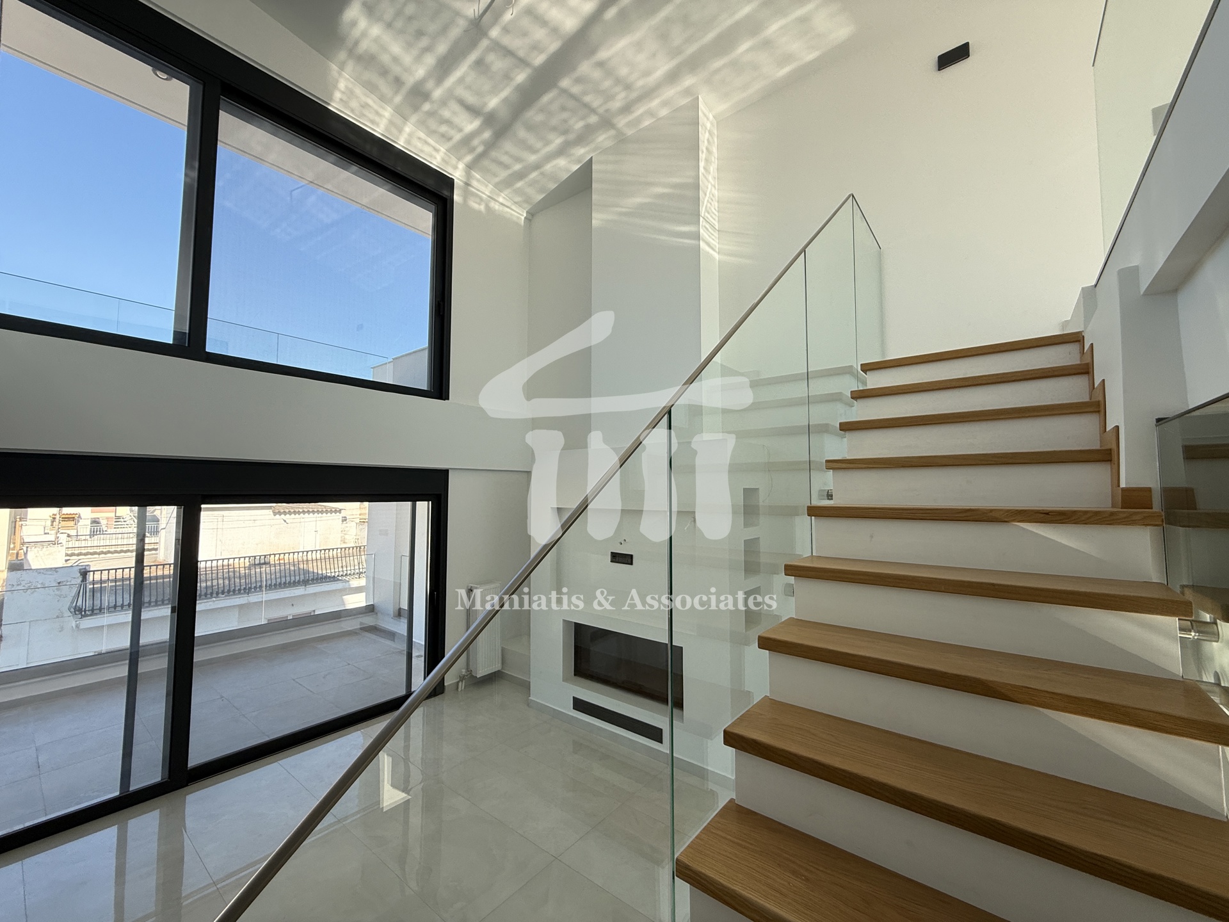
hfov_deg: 102.1
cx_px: 614
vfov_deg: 85.7
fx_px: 497
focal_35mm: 14
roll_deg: +0.2
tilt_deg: +4.4
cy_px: 461
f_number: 2.2
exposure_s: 1/329
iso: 64
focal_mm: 2.22
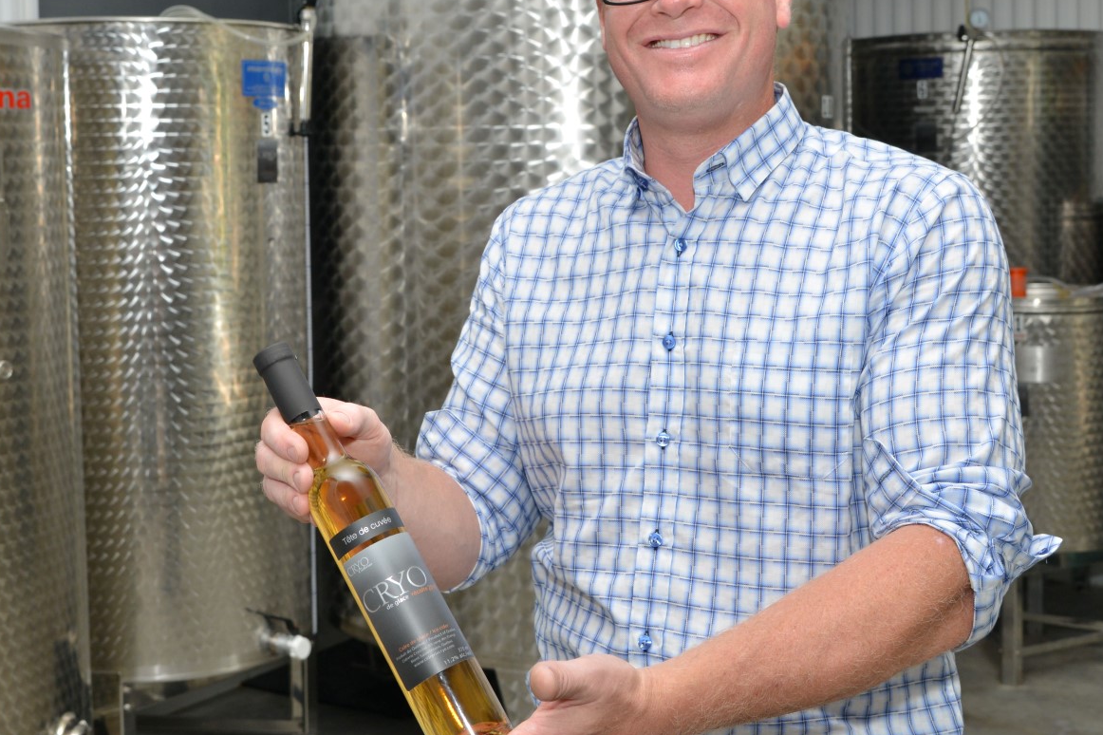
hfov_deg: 37.5
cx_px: 500
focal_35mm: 53
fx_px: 1623
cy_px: 257
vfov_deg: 25.4
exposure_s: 1/160
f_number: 8
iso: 800
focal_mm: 38
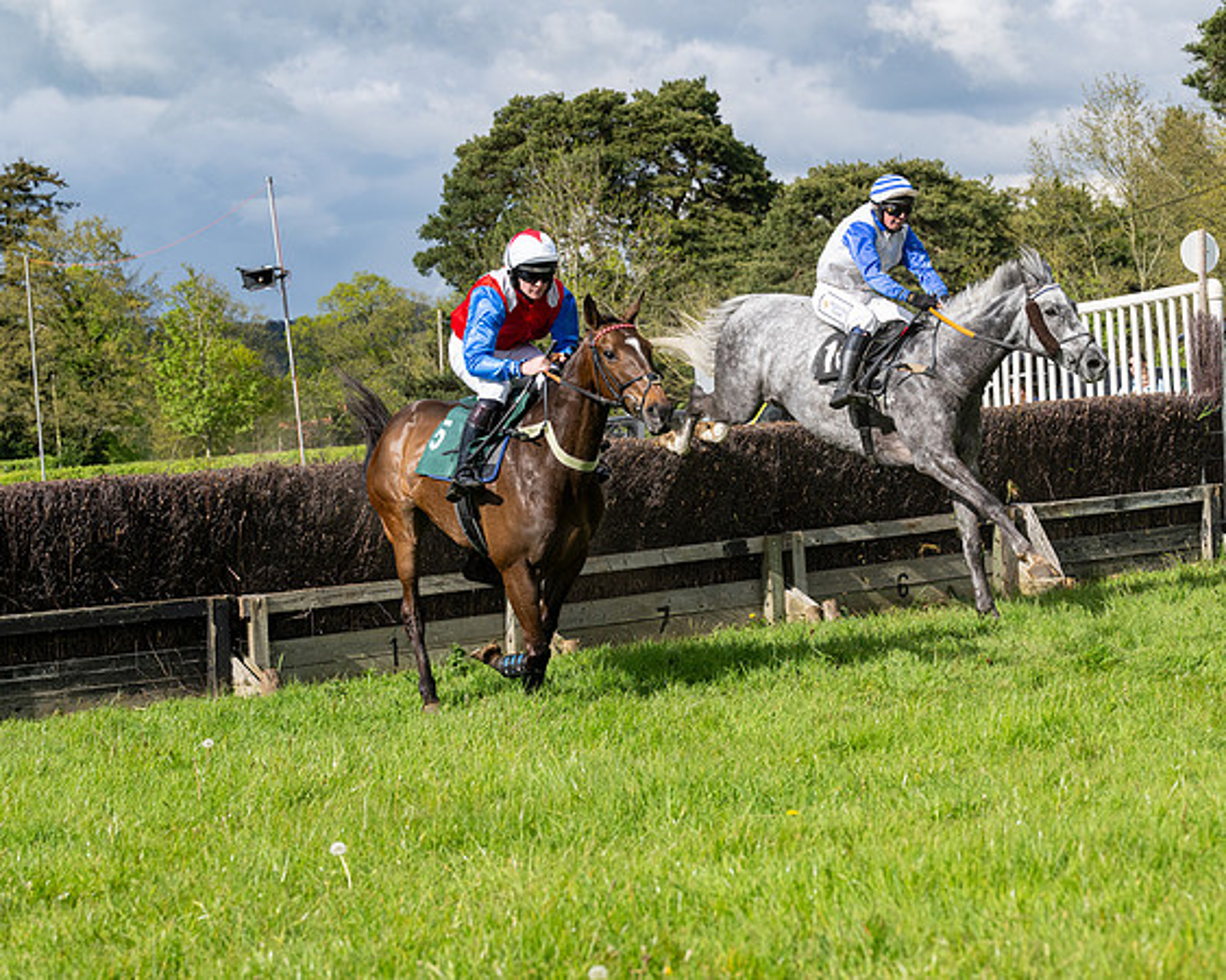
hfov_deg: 22.3
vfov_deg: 17.9
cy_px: 502
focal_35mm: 86
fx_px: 3113
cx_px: 629
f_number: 5
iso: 400
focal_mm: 70
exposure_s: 1/2500
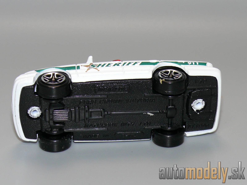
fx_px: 828
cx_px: 124
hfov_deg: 17.0
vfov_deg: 12.8
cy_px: 92
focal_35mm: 116
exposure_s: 1/30
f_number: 4
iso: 100
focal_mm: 14.3
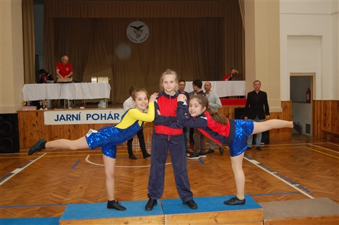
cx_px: 170
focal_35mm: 36
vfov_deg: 36.8
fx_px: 339
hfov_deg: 53.2
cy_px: 112
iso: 400
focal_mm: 24
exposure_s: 1/60
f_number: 4
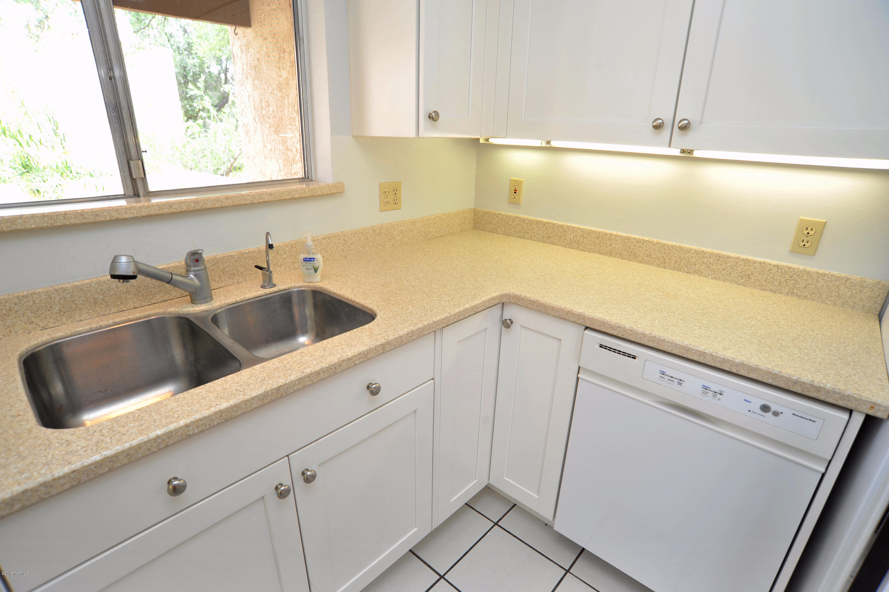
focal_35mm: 18
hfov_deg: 90.0
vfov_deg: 67.3
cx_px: 444
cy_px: 296
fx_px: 444
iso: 400
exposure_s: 1/30
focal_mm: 18
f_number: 7.1
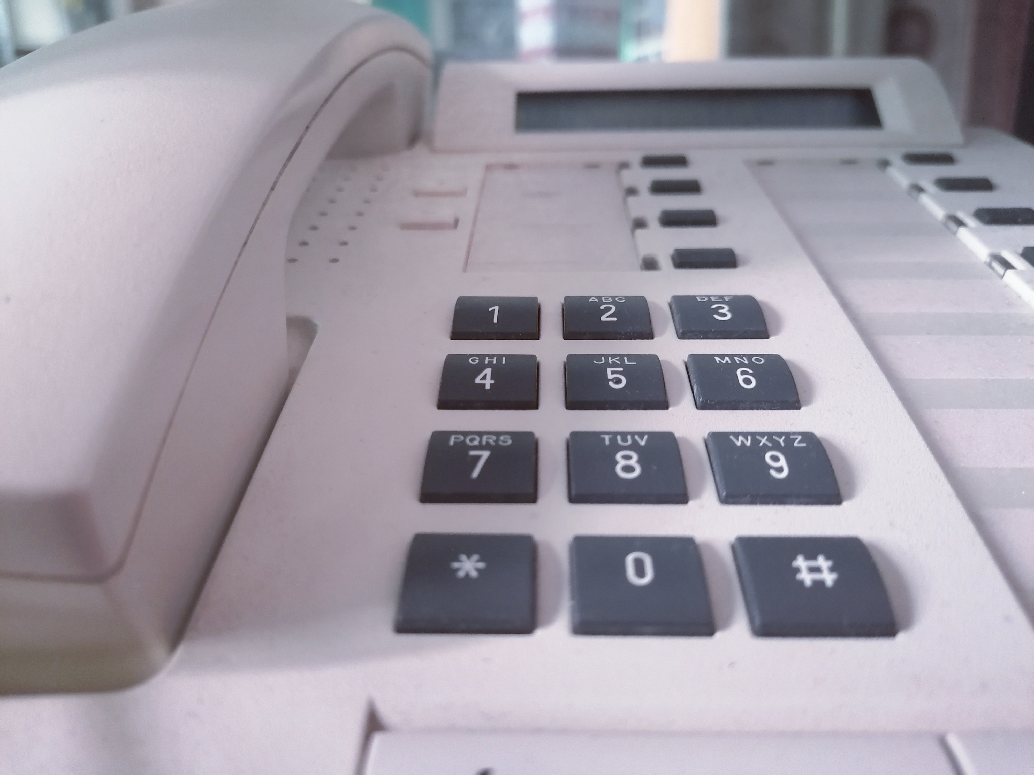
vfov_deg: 51.4
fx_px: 807
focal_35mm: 27
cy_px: 388
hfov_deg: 65.3
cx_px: 517
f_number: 1.8
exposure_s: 1/25.7
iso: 500
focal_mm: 4.75
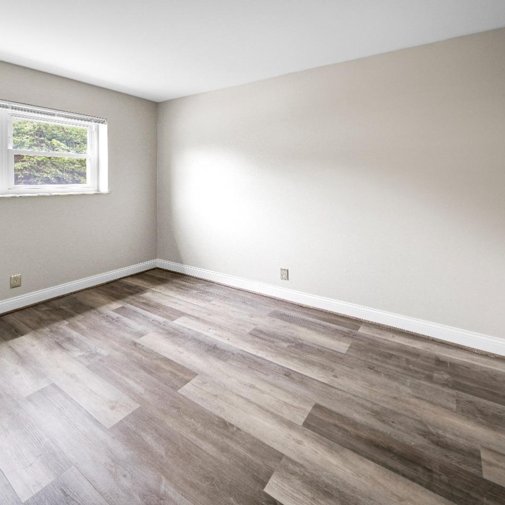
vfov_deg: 87.4
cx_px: 224
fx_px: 264
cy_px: 247
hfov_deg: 87.1
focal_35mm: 16
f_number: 4.5
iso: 200
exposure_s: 1/13
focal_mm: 12
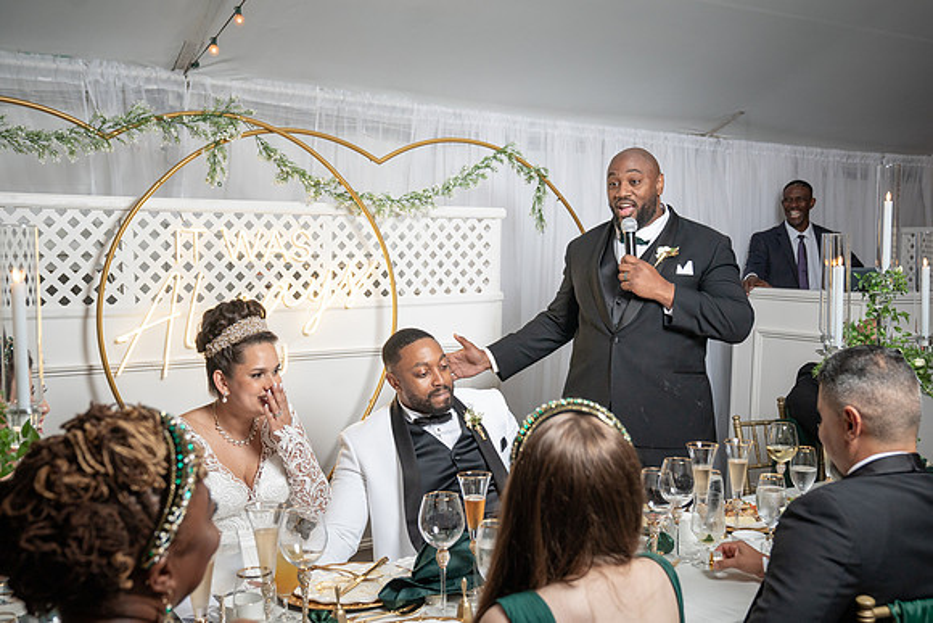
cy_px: 326
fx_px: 1048
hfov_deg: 47.9
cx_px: 500
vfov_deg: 33.1
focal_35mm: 40
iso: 500
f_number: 4
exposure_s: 1/200
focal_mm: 37
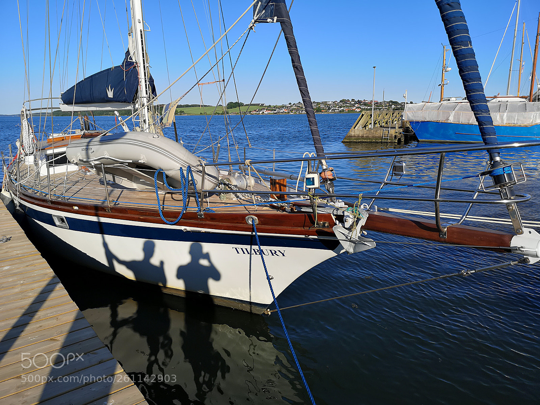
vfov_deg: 51.4
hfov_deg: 65.3
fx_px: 421
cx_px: 270
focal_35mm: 27
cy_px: 202
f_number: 1.8
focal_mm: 3.95
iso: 50
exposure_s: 1/2268
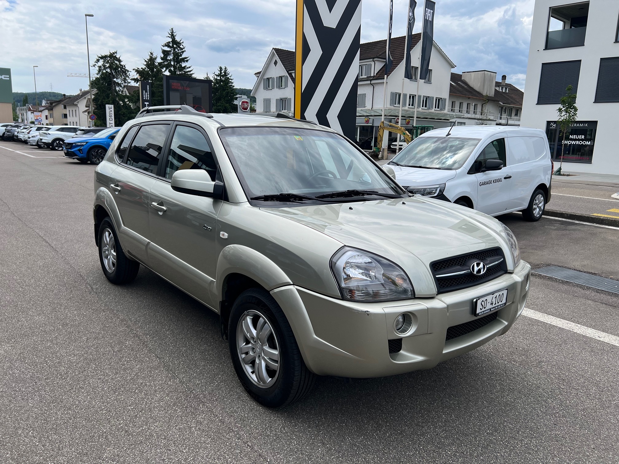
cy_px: 232
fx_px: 465
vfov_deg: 53.1
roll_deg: -1.5
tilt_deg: -11.2
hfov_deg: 67.3
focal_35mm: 26
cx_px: 310
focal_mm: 5.7
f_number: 1.5
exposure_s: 1/3571
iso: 50
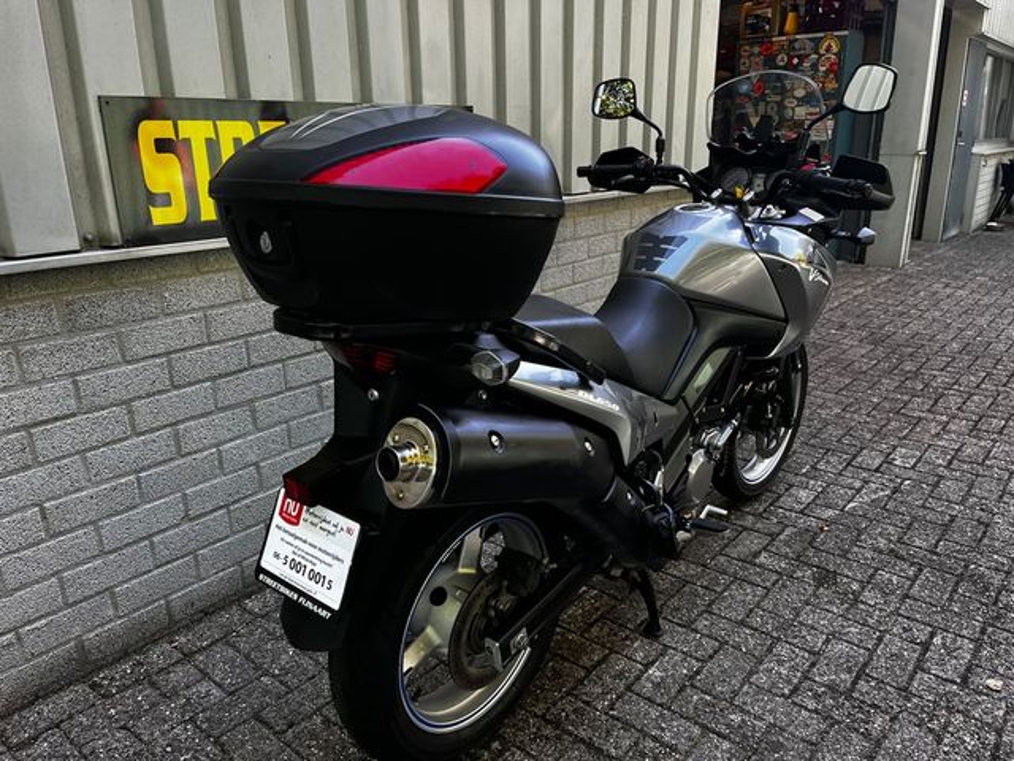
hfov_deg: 67.3
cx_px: 507
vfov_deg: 53.1
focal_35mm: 26
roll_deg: +0.8
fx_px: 762
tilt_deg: -18.6
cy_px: 380
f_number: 1.6
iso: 64
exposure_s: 1/121
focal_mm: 5.1
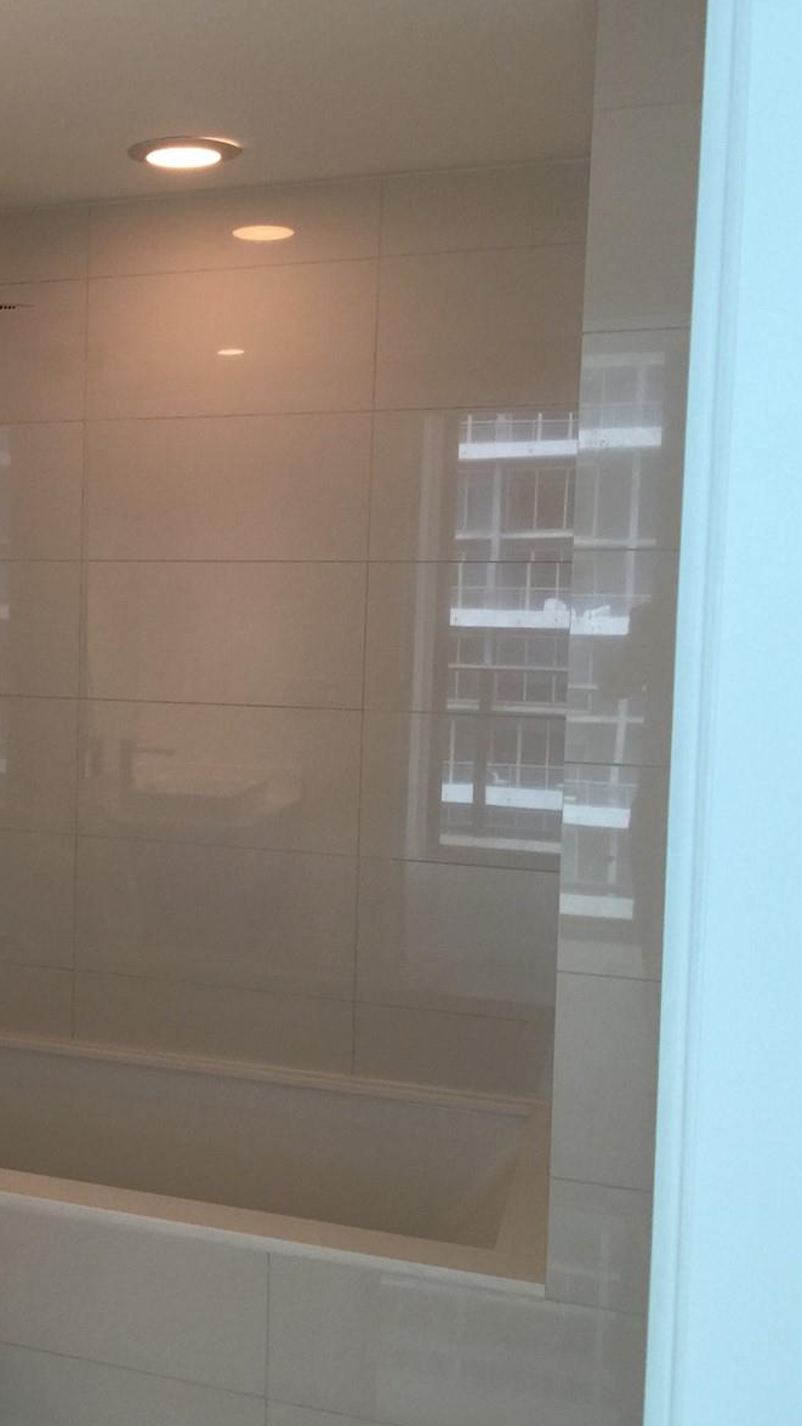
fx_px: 1627
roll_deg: -1.7
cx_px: -86
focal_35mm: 43
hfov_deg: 25.6
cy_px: 711
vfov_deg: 47.4
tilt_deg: -4.0
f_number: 2.2
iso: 32
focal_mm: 4.15
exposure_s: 1/15
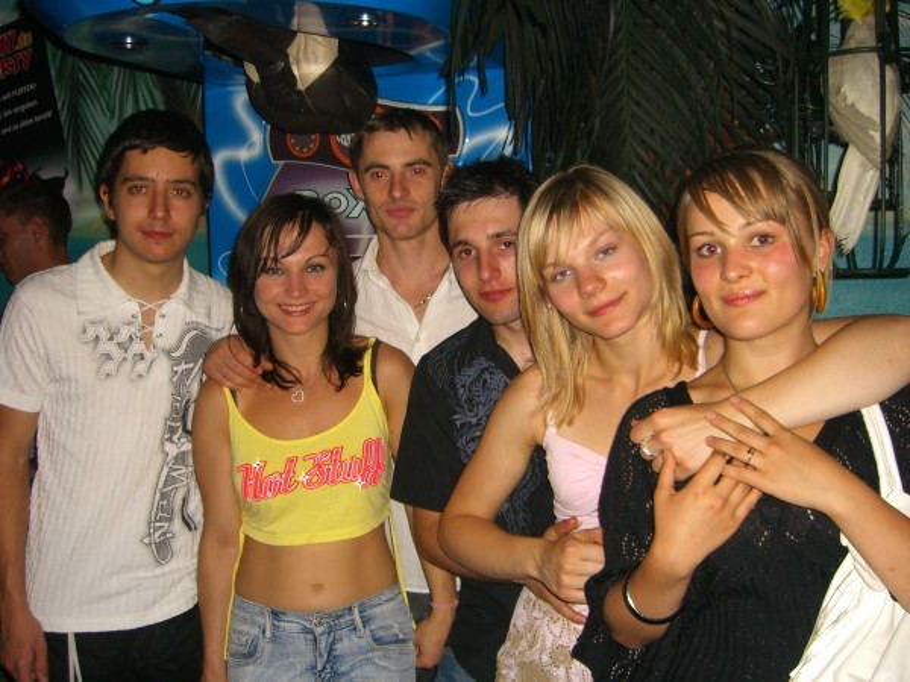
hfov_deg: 49.0
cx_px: 455
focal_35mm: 38
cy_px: 341
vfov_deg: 37.7
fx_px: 999
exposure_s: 1/60
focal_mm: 7.9
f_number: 2.8
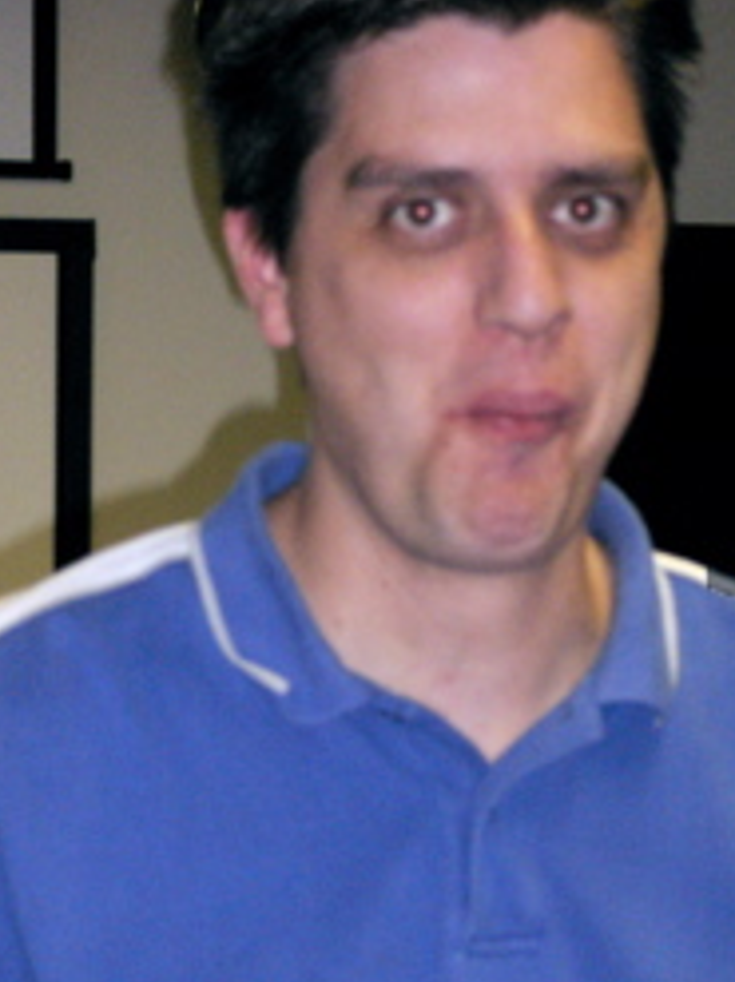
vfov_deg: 12.9
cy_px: 680
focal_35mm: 153
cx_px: 381
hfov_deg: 9.7
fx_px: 4335
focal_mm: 17.4
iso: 400
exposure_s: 1/60
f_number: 5
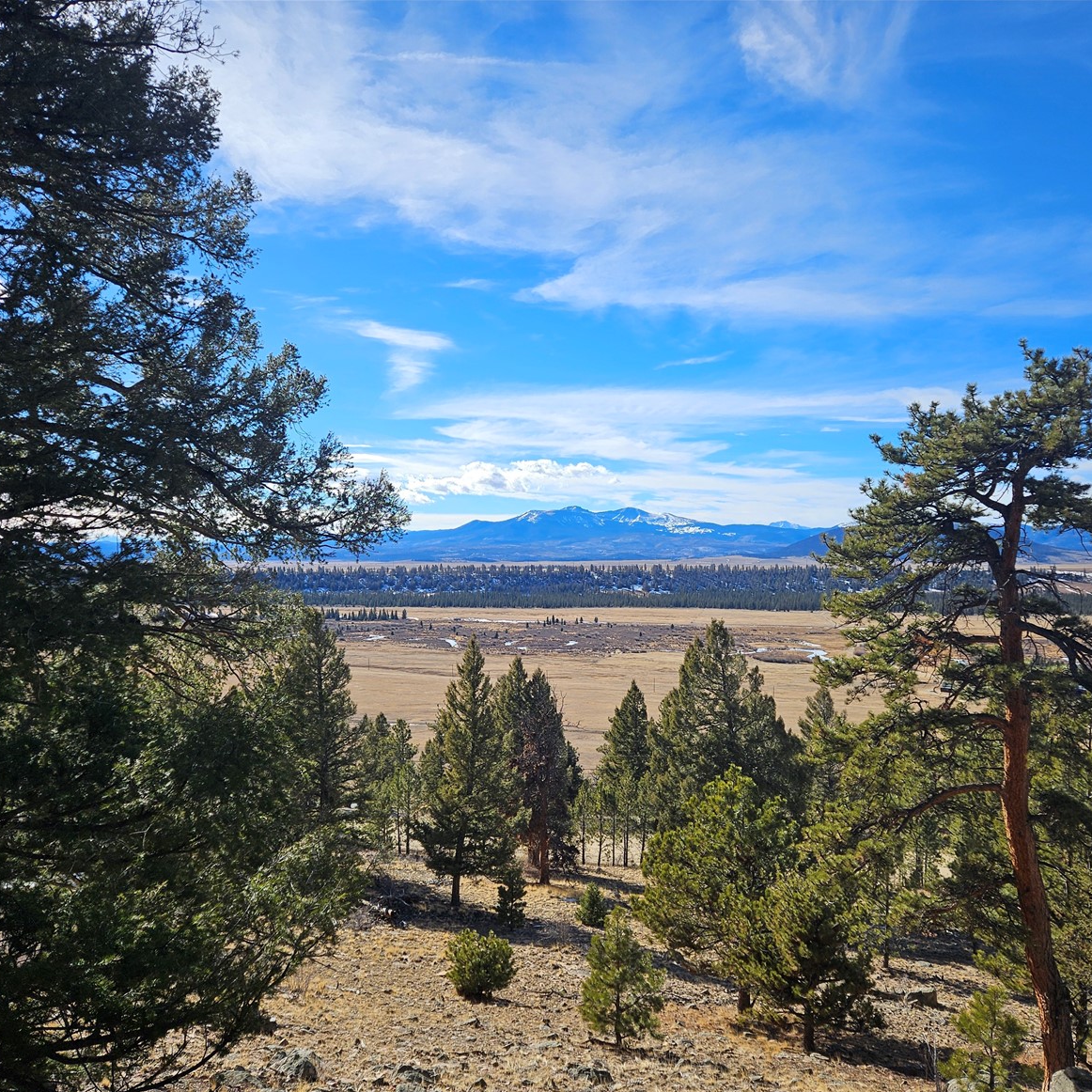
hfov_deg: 57.3
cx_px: 546
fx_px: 999
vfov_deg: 57.3
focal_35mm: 28
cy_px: 563
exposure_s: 1/1951
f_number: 1.8
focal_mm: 5.4
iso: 25
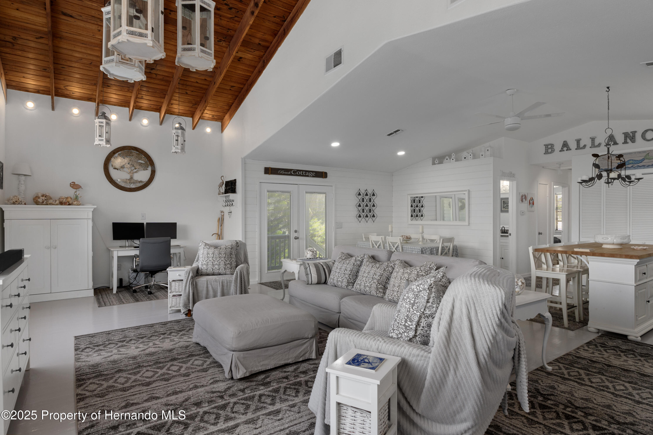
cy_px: 218
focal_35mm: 20
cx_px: 326
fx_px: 354
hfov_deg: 85.4
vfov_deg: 63.2
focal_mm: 13
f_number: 8
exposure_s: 1/6
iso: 320
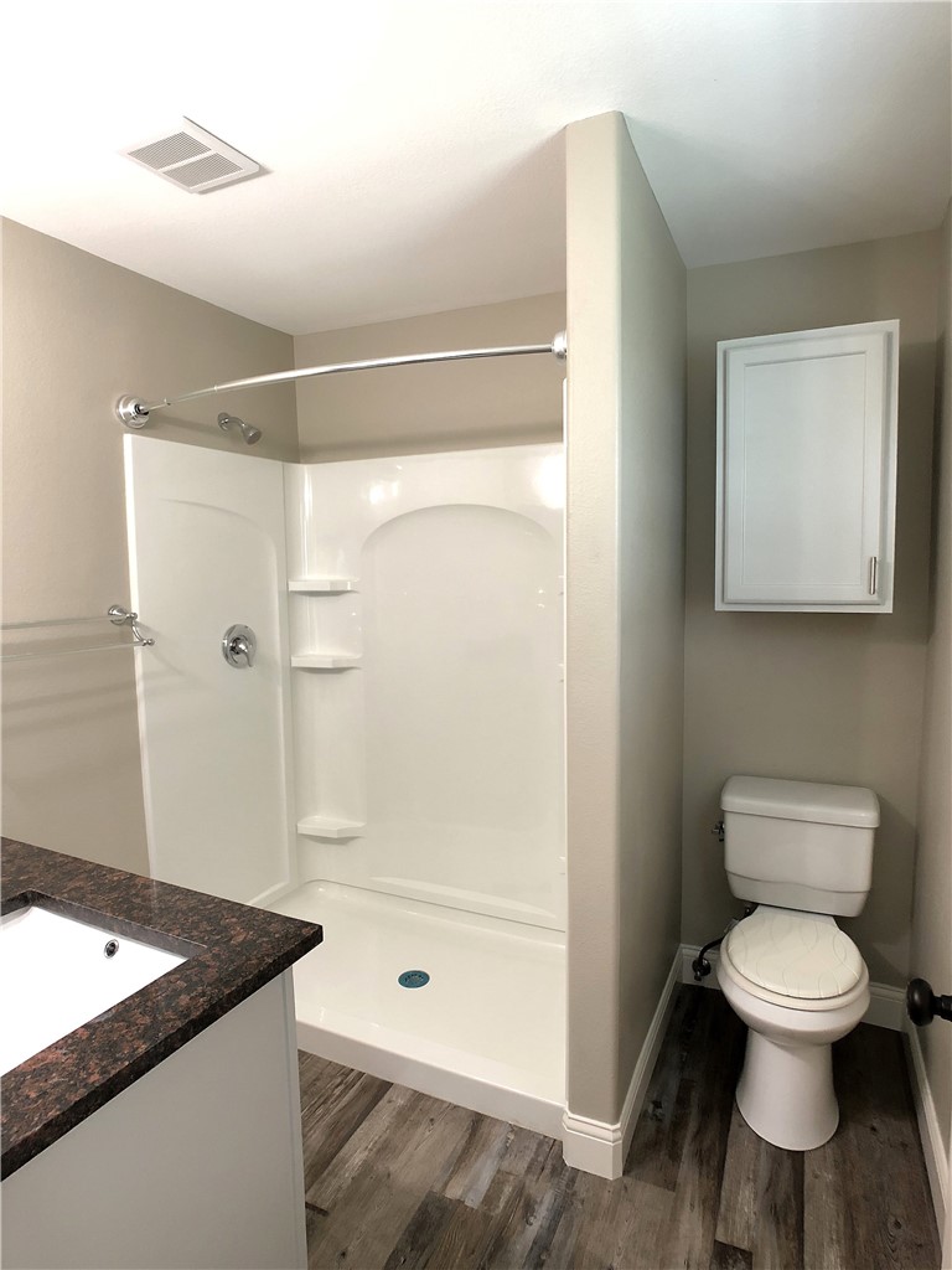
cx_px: 476
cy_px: 635
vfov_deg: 63.4
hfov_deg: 49.7
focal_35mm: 28
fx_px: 1027
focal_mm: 3.99
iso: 64
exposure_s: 1/15
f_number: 1.8
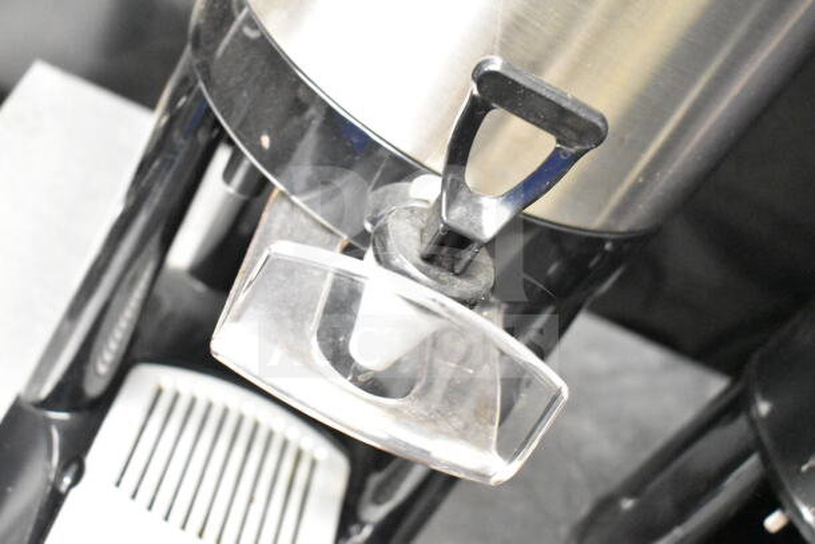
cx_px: 408
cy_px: 272
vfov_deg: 29.9
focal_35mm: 45
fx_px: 1019
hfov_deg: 43.6
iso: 14400
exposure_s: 1/50
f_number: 4.2
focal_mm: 30
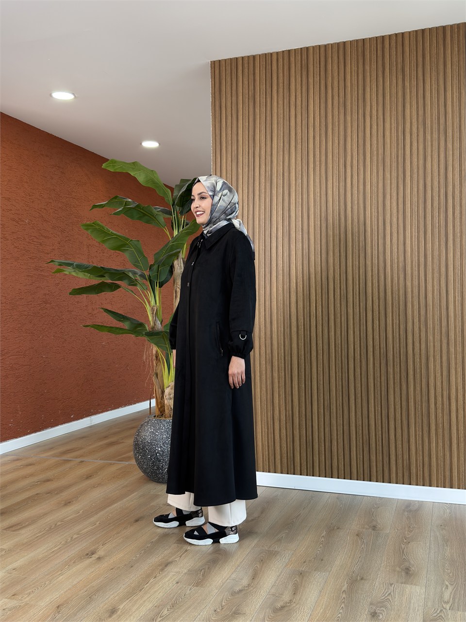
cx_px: 233
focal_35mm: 35
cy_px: 311
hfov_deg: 40.7
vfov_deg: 52.6
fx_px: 628
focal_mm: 6.76
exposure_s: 1/81
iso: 100
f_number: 1.78
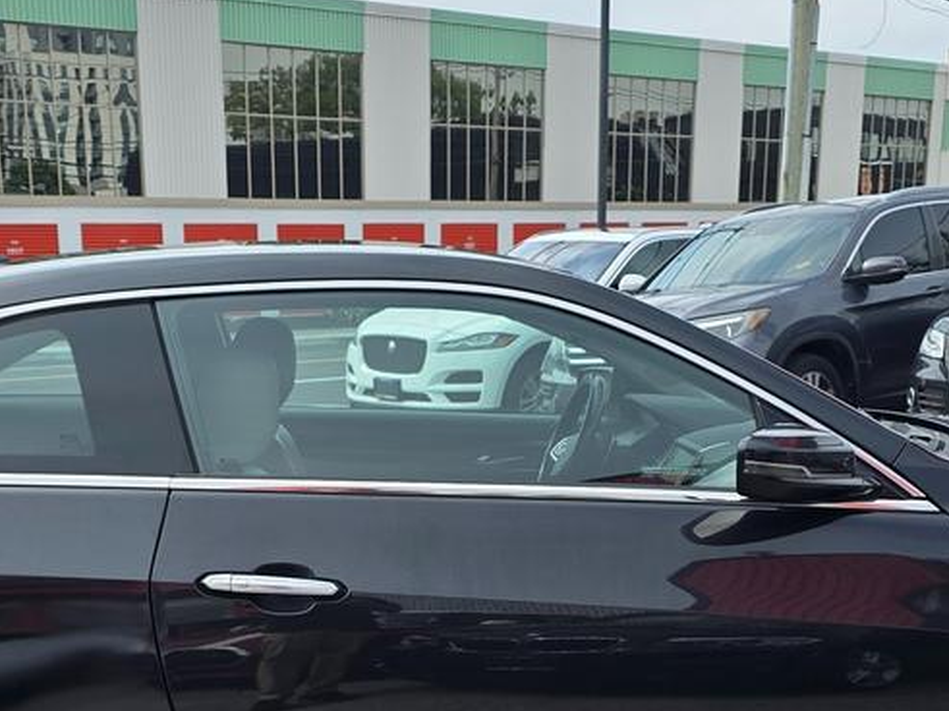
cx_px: 400
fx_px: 1645
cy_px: 750
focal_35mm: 60
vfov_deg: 23.2
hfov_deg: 32.1
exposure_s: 1/1563
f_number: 1.7
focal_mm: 6.3
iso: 40
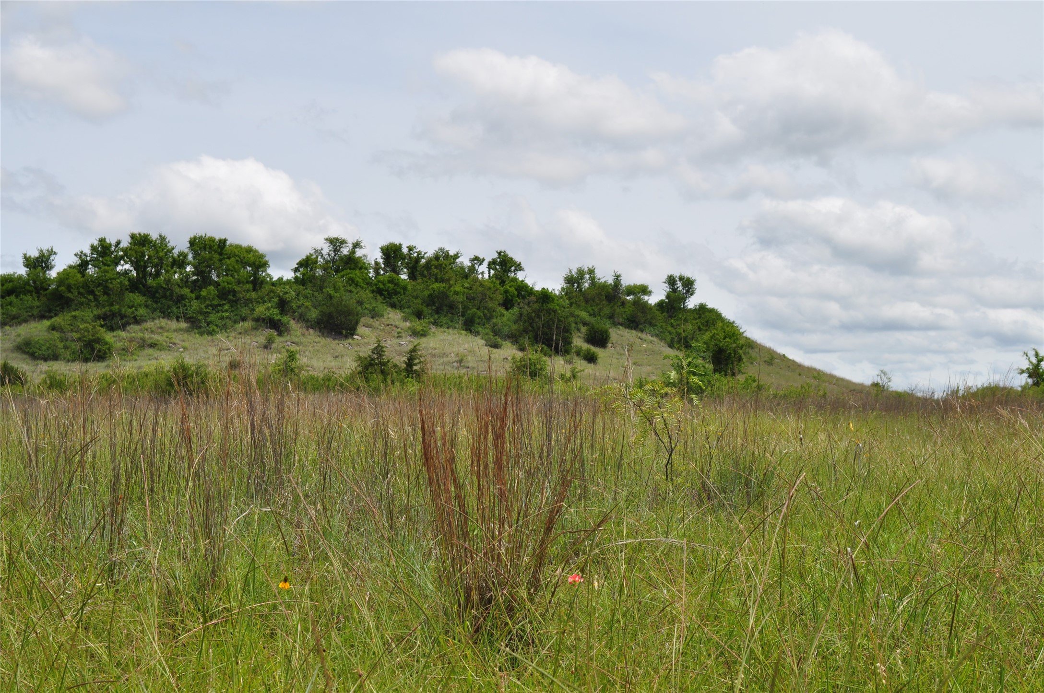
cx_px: 522
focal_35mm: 63
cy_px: 346
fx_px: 1825
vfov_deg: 21.5
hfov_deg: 31.9
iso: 200
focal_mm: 42
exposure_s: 1/400
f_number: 11
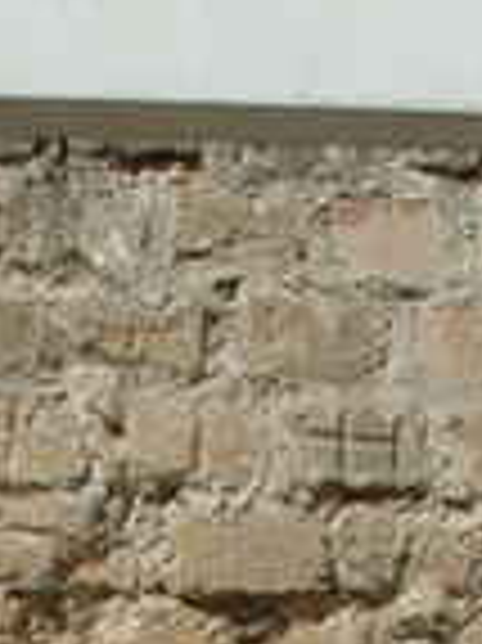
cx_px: 338
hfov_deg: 8.1
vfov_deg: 10.2
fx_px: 3384
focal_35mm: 182
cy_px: 1227
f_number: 13
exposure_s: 1/640
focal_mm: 18
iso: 400
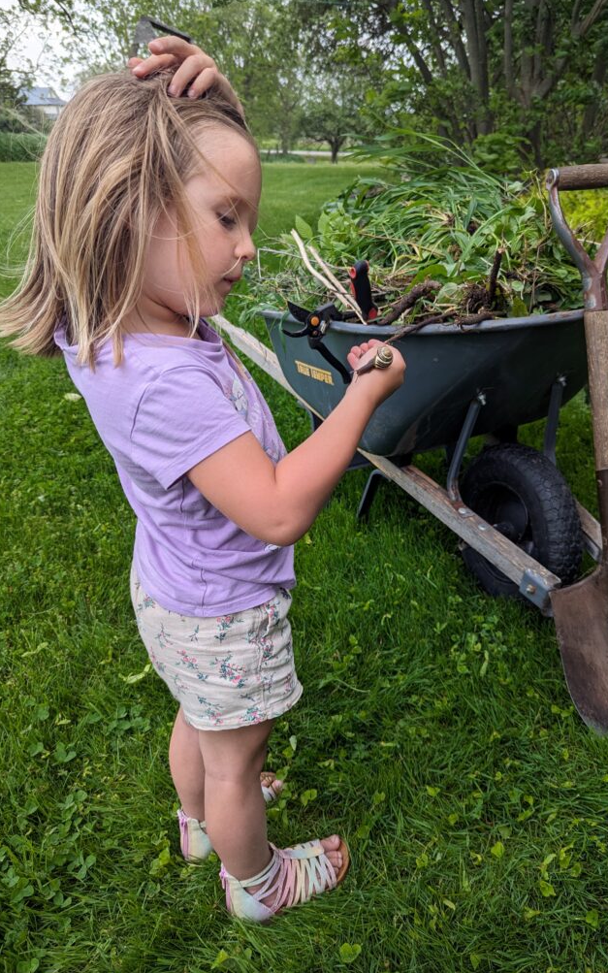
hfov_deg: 47.5
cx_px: 340
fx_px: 689
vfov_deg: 70.4
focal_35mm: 26
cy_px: 477
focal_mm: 6.81
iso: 38
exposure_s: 1/510
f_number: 1.85
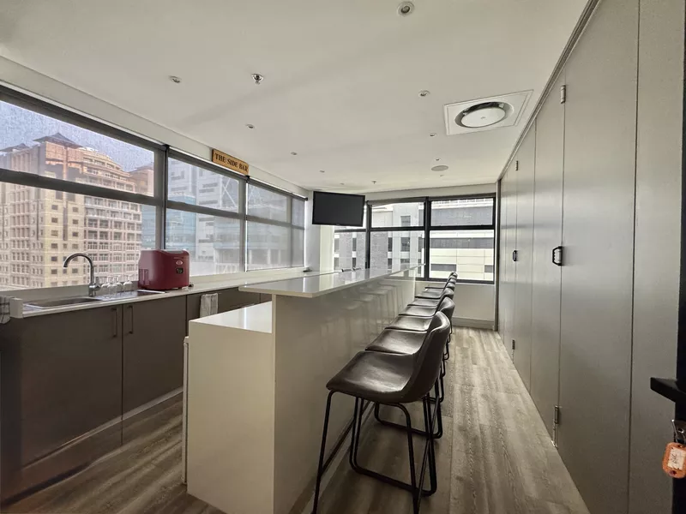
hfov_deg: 102.1
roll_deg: -0.2
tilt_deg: -1.5
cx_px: 343
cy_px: 257
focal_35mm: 14
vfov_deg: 85.7
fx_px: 277
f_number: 2.2
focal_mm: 2.22
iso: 250
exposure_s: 1/100
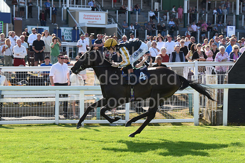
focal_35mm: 105
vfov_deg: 13.0
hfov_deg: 19.5
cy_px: 82
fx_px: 715
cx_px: 122
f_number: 6.3
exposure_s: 1/1250
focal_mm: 105
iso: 640
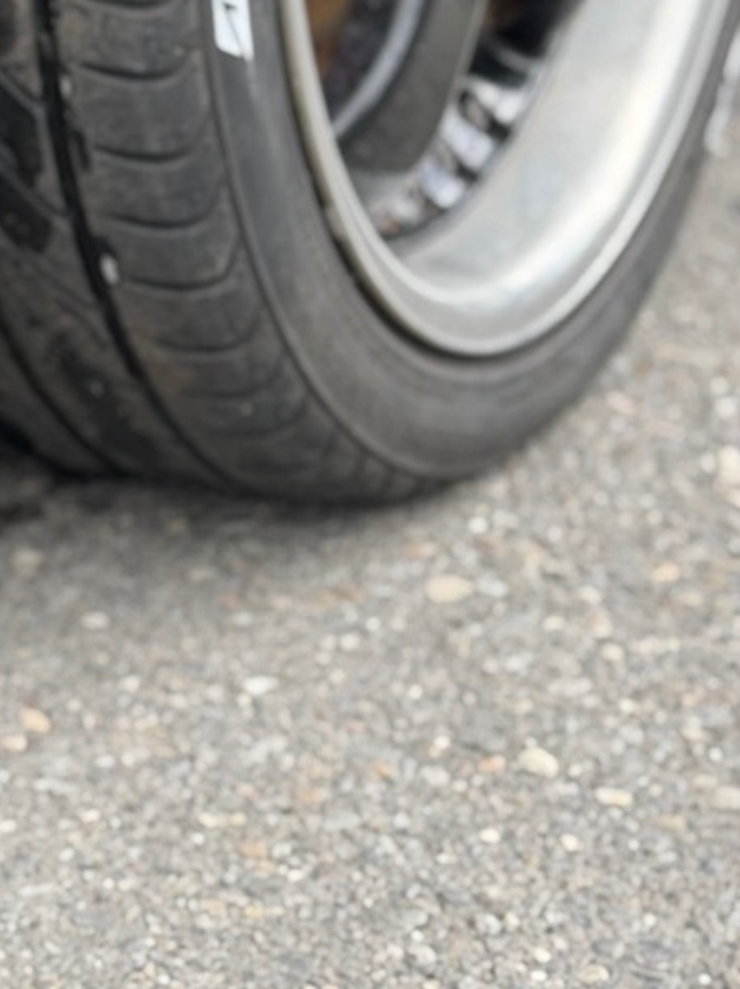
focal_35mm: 159
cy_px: 122
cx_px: -560
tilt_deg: -19.1
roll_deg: +2.0
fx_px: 4537
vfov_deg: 12.4
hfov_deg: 9.0
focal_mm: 6.76
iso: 80
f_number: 1.78
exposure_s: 1/478
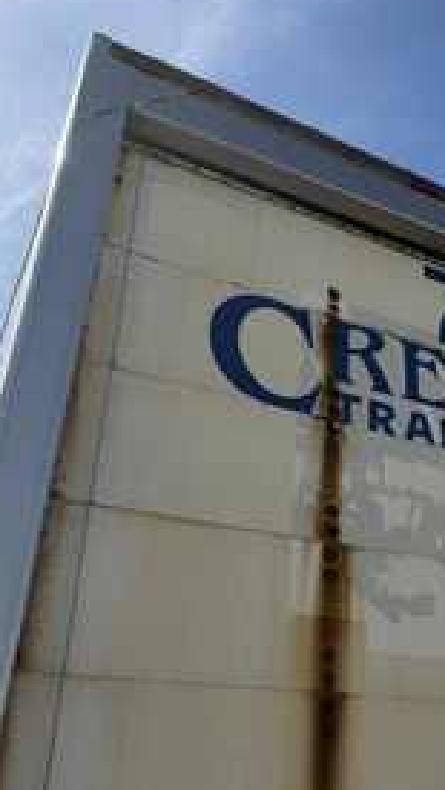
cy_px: 388
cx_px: 411
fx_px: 796
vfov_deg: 52.8
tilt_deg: +33.9
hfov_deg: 29.8
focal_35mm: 38
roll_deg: +1.0
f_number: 1.78
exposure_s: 1/5714
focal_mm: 6.76
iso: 80
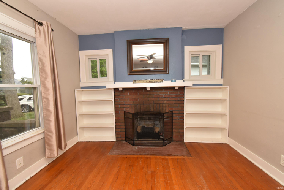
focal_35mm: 15
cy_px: 95
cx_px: 142
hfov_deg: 100.3
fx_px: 118
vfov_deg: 77.4
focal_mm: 10
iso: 400
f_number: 9
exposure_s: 1/100
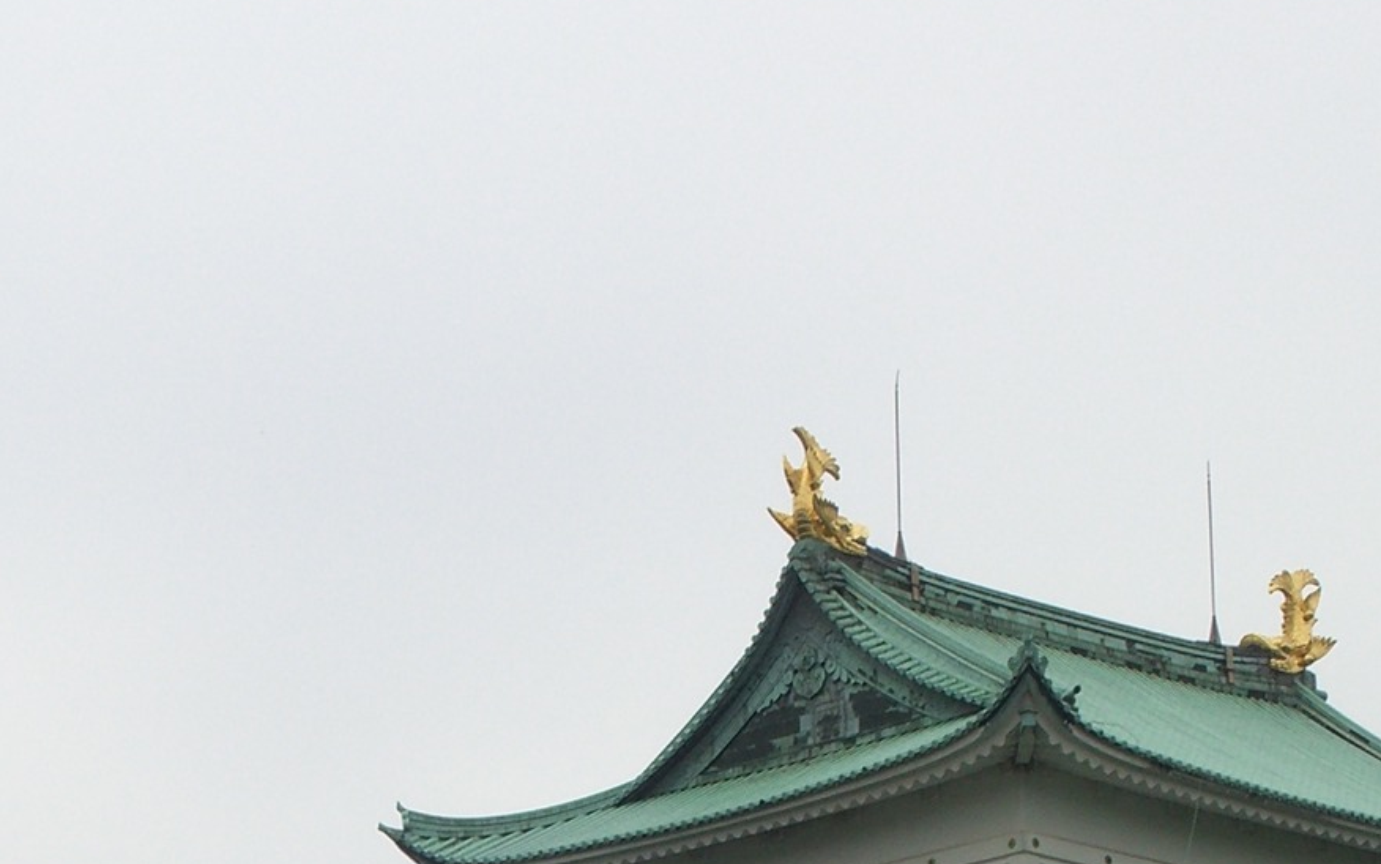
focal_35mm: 223
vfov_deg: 5.9
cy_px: 1086
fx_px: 8395
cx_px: 427
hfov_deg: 9.4
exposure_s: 1/400
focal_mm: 16.6
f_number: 6
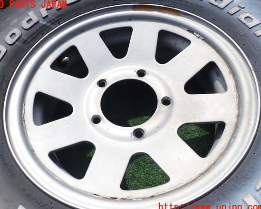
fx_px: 247
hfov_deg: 55.6
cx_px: 123
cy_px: 106
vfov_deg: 45.8
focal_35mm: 32
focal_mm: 5.4
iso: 100
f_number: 9
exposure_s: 1/160
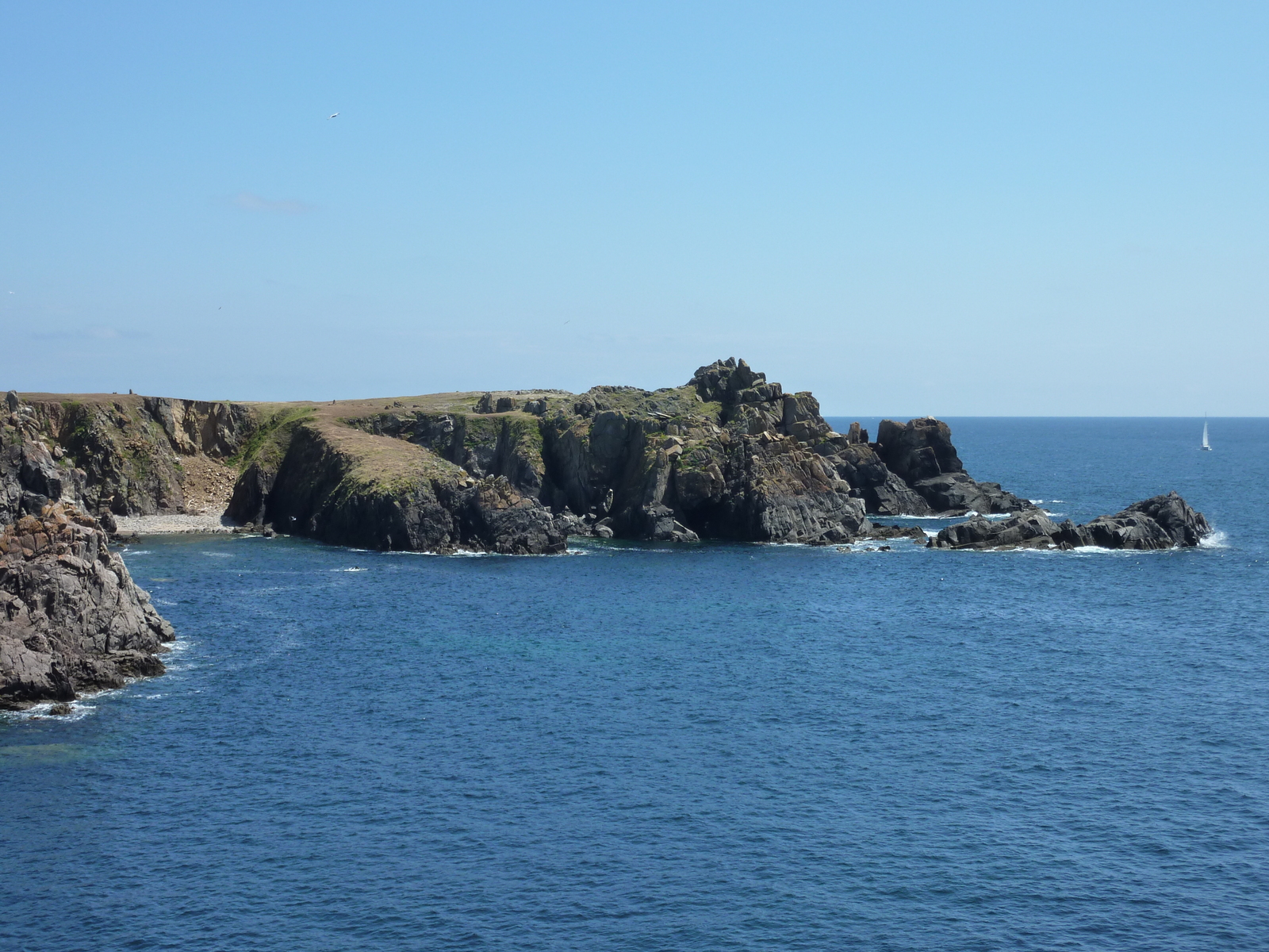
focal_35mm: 59
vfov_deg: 24.8
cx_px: 634
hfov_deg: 32.7
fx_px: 2163
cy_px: 476
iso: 125
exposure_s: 1/500
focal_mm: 9.7
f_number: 5
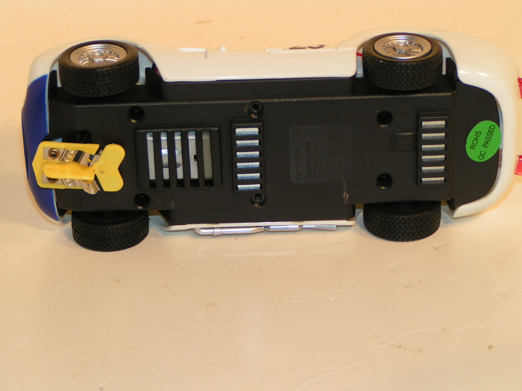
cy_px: 196
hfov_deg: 15.8
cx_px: 261
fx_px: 1885
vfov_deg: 11.9
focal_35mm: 125
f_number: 3.5
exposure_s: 1/250
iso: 80
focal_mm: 19.1
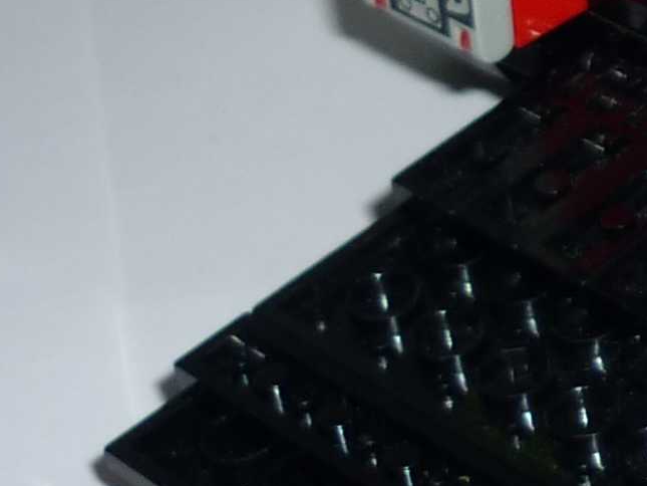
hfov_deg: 11.2
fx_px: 3122
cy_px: -192
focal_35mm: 167
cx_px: 1067
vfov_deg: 8.7
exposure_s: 1/60
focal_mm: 5.5
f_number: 2.8
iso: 100
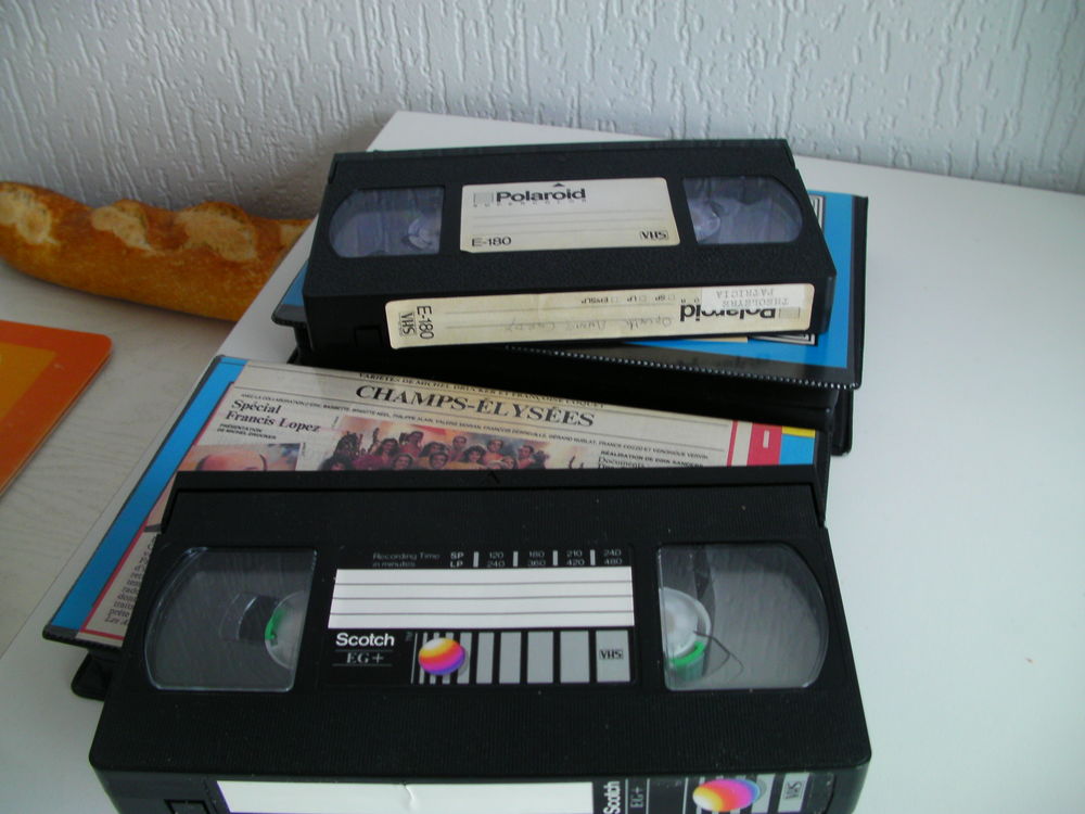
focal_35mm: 38
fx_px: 1191
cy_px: 407
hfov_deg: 49.0
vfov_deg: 37.7
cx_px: 542
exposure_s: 1/30
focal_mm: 6.3
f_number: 3.5
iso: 82
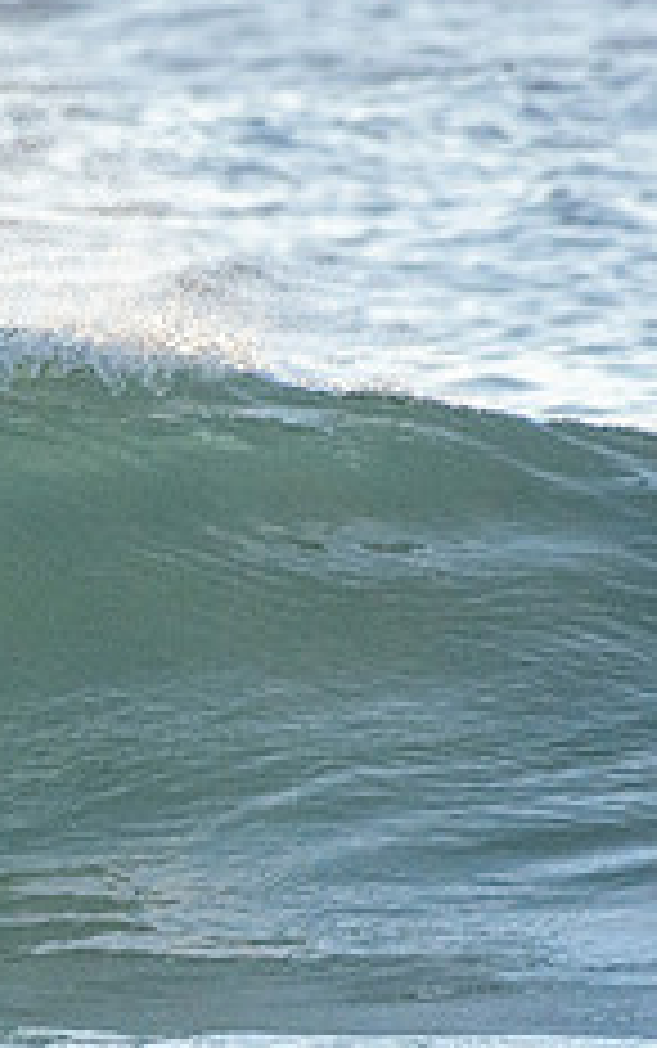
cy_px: 623
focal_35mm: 1824
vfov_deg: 1.2
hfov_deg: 0.7
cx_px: -626
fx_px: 52159
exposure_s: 1/1250
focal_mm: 480
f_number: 5.6
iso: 640
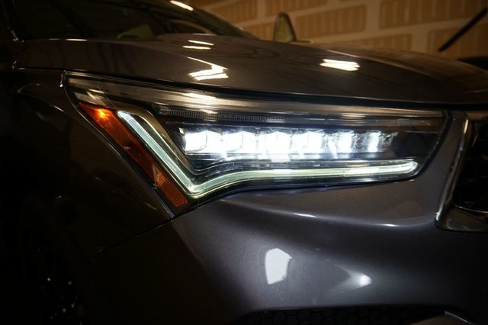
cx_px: 244
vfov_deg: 53.1
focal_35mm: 24
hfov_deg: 73.8
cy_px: 162
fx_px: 325
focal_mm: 16
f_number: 4
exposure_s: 1/60
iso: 200
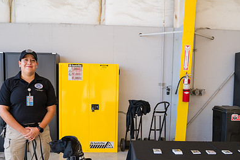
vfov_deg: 31.4
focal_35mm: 42
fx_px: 280
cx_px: 119
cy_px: 117
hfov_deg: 46.4
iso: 400
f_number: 3.2
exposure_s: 1/500
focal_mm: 28
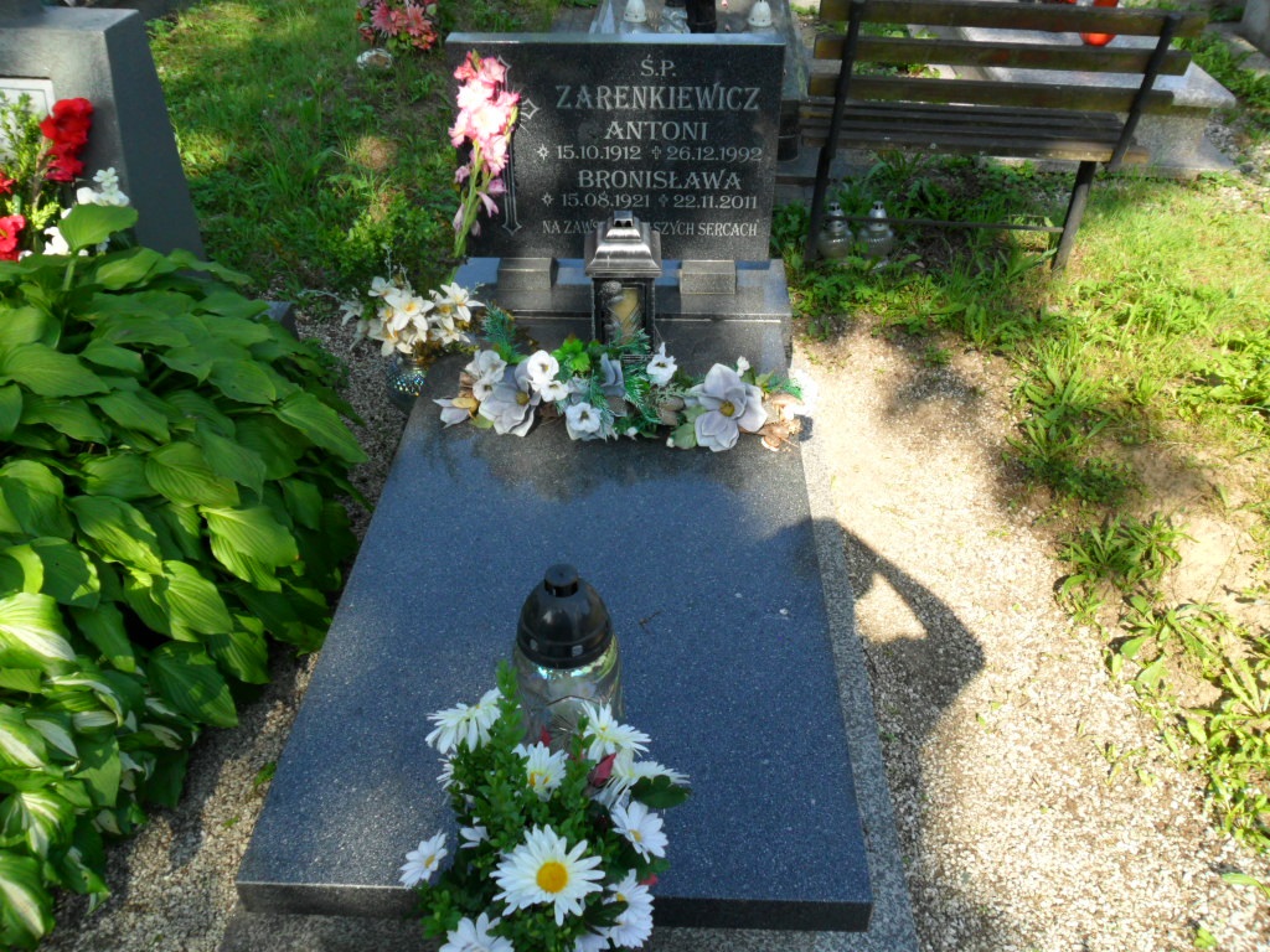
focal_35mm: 27
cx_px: 635
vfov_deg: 51.4
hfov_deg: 65.3
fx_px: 991
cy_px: 476
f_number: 3.5
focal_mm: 4.9
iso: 100
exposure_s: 1/350
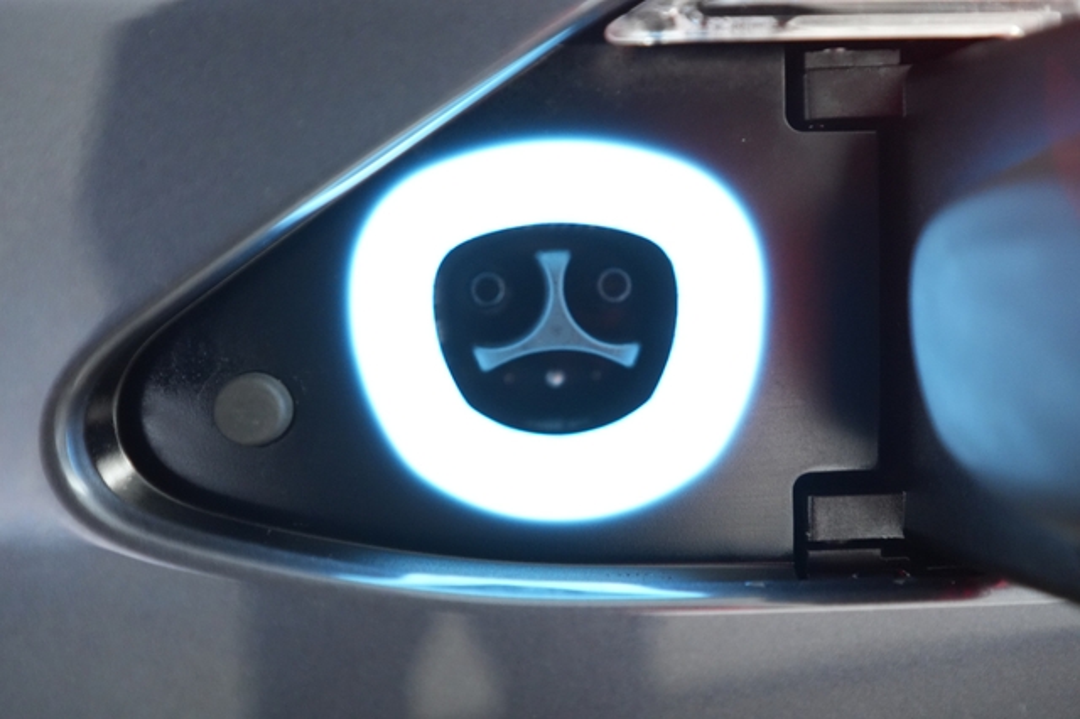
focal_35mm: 28
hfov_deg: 65.5
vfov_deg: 46.4
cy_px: 360
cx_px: 540
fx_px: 840
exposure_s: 1/100
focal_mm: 28
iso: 5000
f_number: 2.8
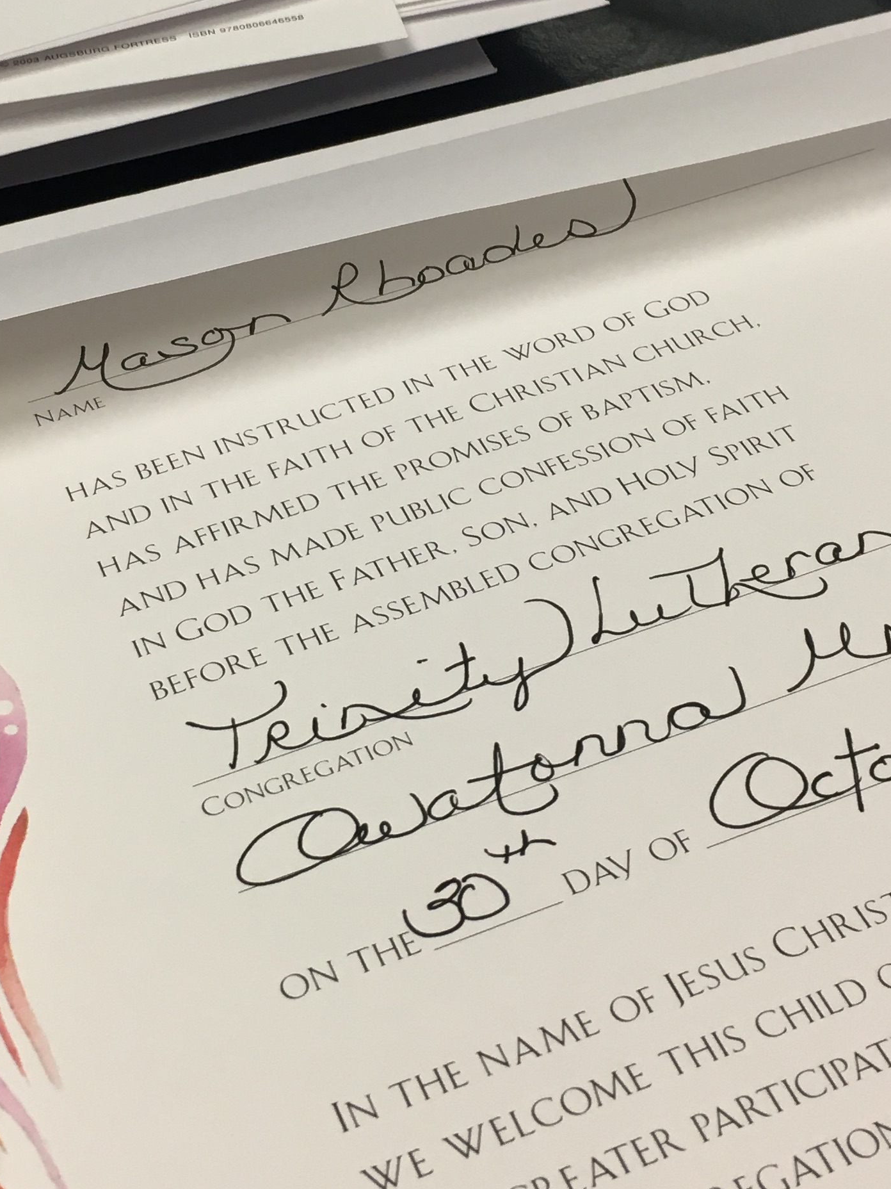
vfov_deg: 30.5
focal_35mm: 63
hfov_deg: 23.2
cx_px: 337
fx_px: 2162
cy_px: 414
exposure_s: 1/40
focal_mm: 4.15
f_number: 2.2
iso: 25
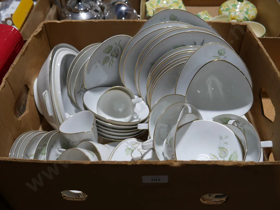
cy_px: 105
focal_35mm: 34
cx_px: 140
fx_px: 275
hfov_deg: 53.9
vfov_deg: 41.8
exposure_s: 1/100
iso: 200
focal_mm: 17
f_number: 4
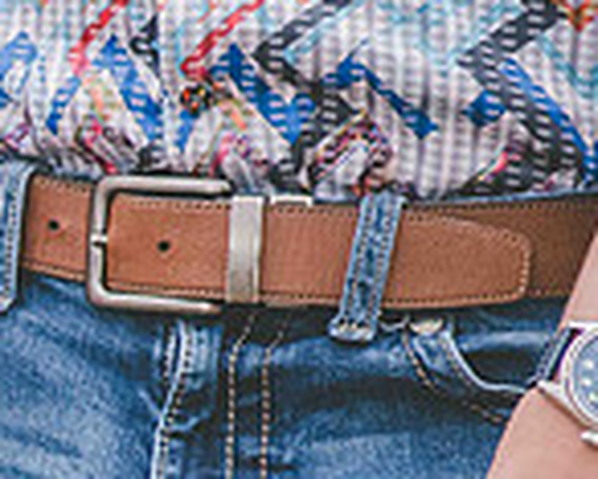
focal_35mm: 691
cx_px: -397
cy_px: 551
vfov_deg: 2.2
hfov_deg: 2.8
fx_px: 12238
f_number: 4.5
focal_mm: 185
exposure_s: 1/1000
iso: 1000
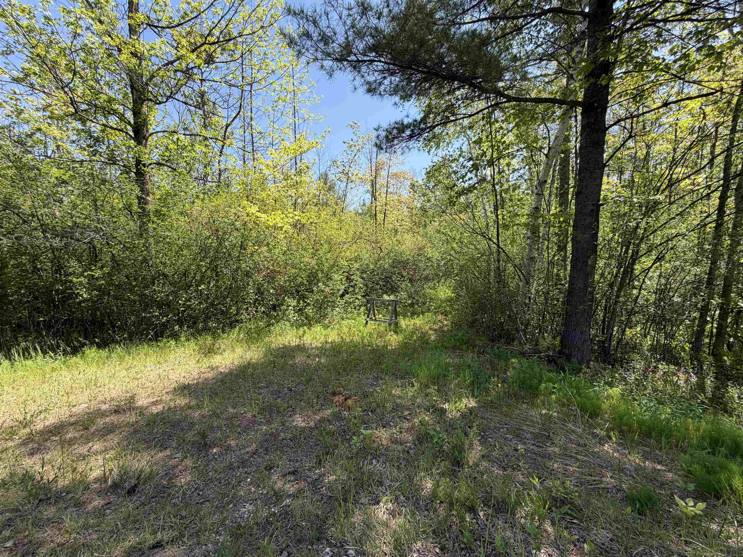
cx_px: 372
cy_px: 278
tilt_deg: -4.0
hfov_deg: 102.1
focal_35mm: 14
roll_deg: +2.1
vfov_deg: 85.7
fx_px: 300
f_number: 2.2
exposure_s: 1/502
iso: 50
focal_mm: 2.22
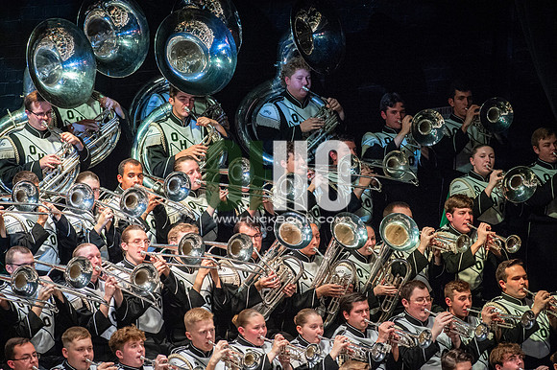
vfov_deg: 4.6
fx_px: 4639
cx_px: 278
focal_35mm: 300
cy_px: 185
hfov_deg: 6.9
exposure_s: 1/400
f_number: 5.6
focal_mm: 300
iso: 5000
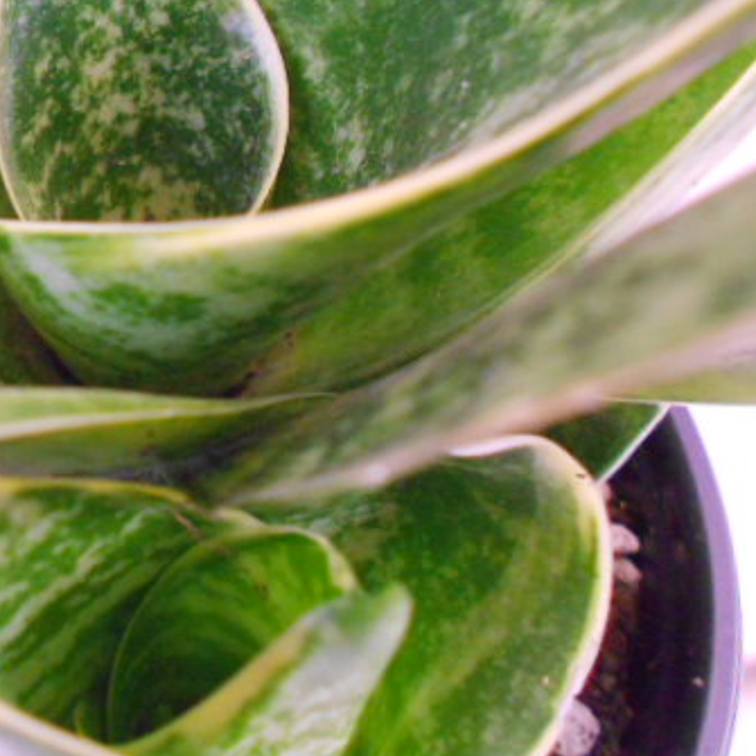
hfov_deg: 32.7
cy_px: 221
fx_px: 1211
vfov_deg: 34.2
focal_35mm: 49
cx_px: 61
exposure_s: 1/10
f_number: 3.4
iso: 800
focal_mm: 5.3
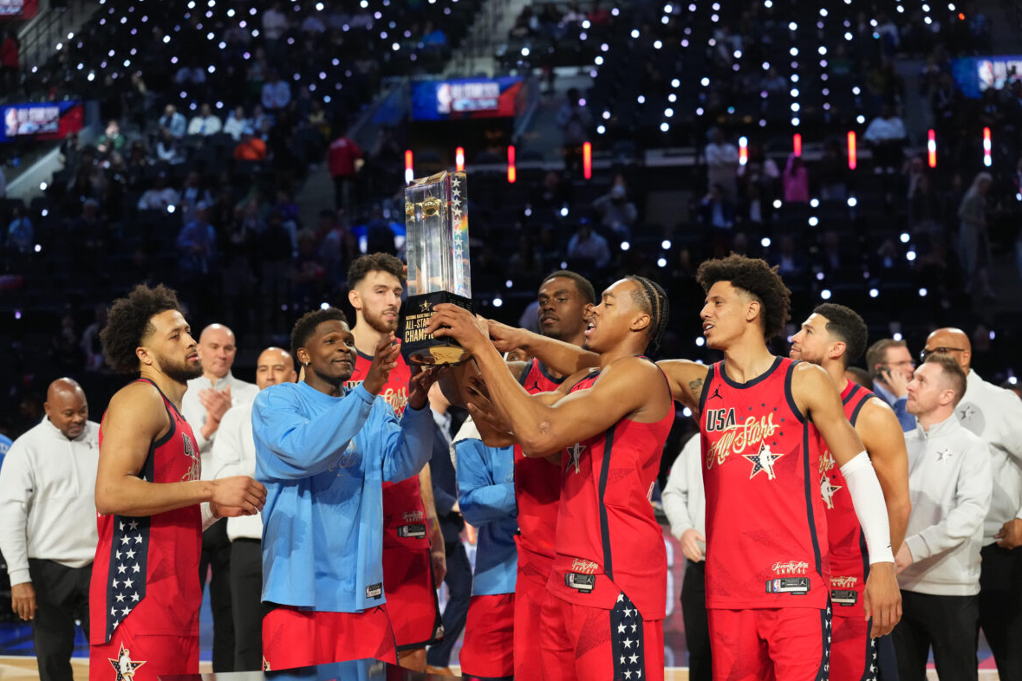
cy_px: 339
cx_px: 510
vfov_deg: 23.8
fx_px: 1618
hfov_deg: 35.1
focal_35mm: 57
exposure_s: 1/2000
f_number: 2.5
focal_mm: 56
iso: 5000
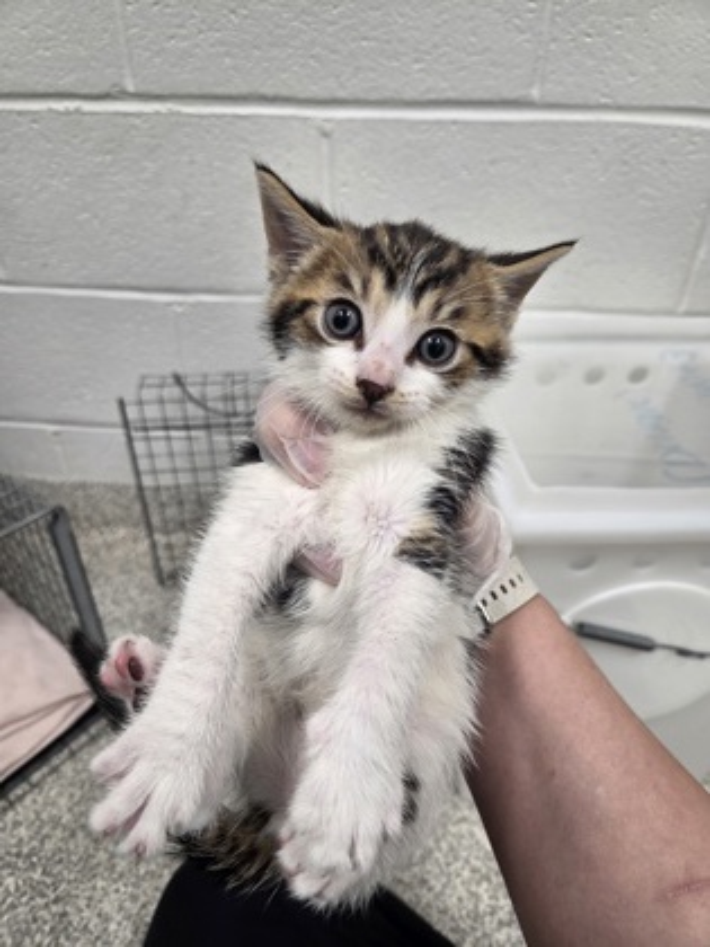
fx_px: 629
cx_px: 355
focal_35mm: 23
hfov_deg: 58.9
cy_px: 474
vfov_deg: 73.9
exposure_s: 1/50
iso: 80
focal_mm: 5.4
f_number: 1.8
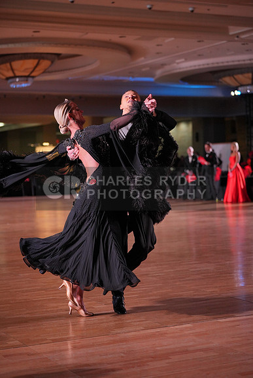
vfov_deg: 27.3
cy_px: 189
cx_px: 126
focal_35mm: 74
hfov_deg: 18.4
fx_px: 780
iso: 1600
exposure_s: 1/640
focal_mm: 74
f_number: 2.8
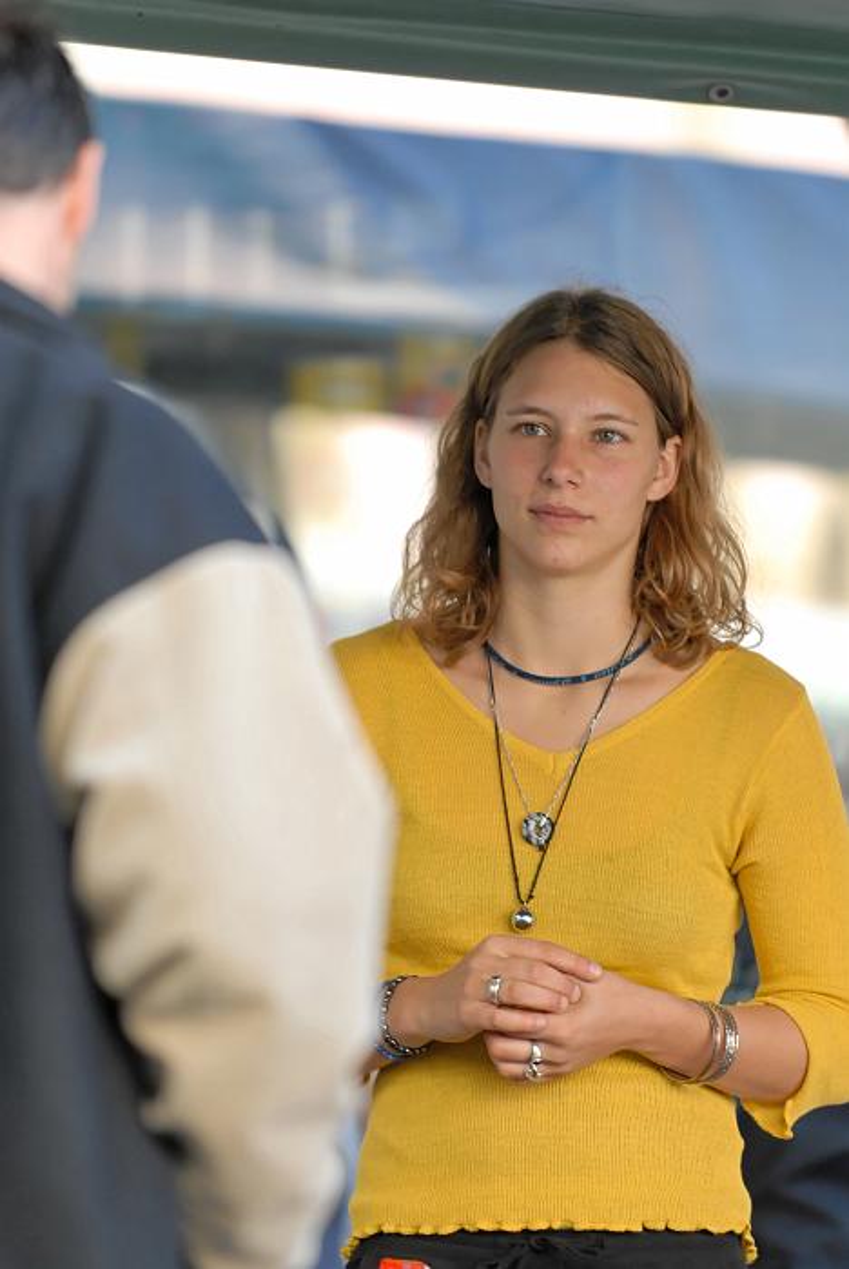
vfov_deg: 6.9
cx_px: 424
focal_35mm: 300
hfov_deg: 4.6
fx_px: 10591
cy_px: 634
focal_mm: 200
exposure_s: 1/250
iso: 400
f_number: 2.8
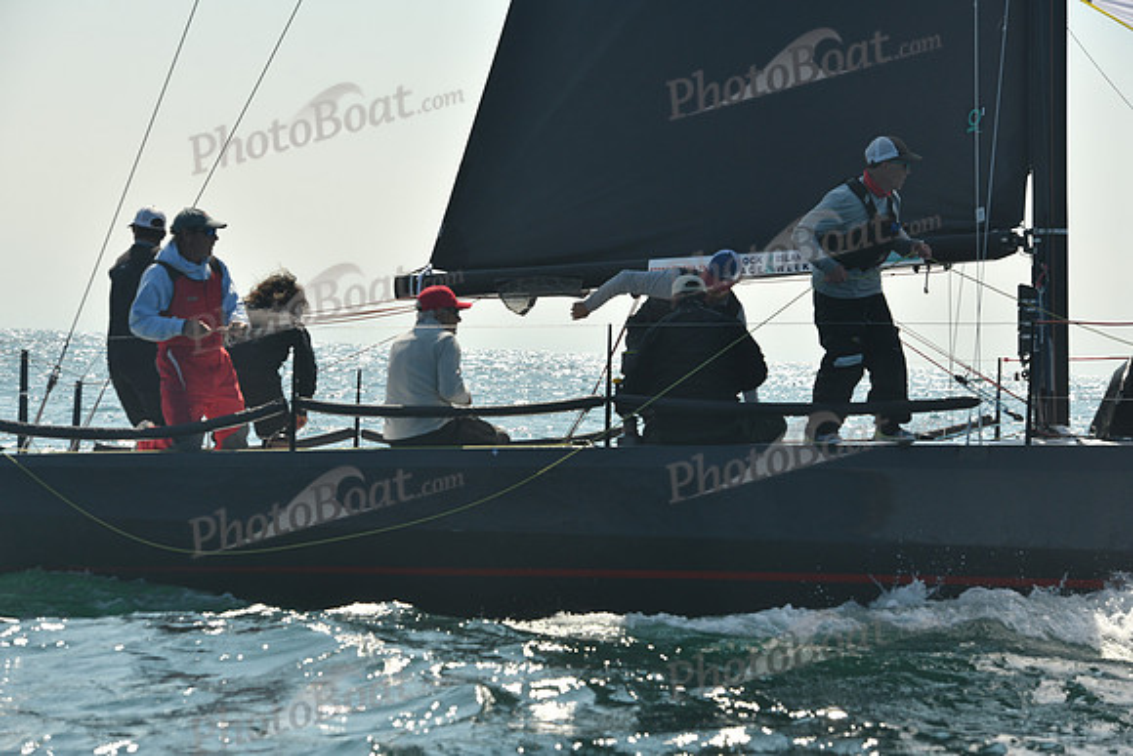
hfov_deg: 17.6
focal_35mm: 116
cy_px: 378
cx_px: 566
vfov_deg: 11.8
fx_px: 3651
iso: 320
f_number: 7.1
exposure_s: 1/640
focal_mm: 116
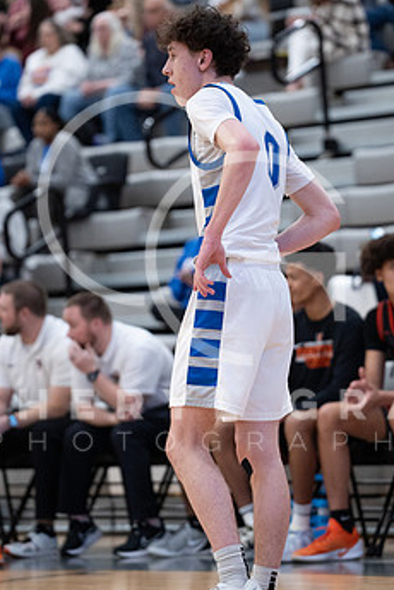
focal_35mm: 170
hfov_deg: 8.1
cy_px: 274
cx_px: 223
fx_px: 2785
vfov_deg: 12.1
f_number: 2.8
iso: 4000
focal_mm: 130.1
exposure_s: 1/1000
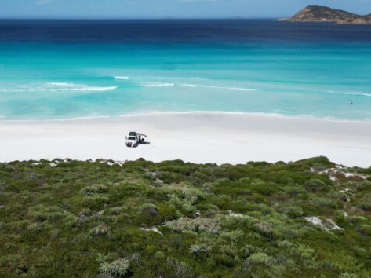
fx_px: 418
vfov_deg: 36.0
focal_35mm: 39
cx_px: 99
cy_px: 71
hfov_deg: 46.4
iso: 160
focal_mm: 6.72
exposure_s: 1/8000
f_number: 1.7
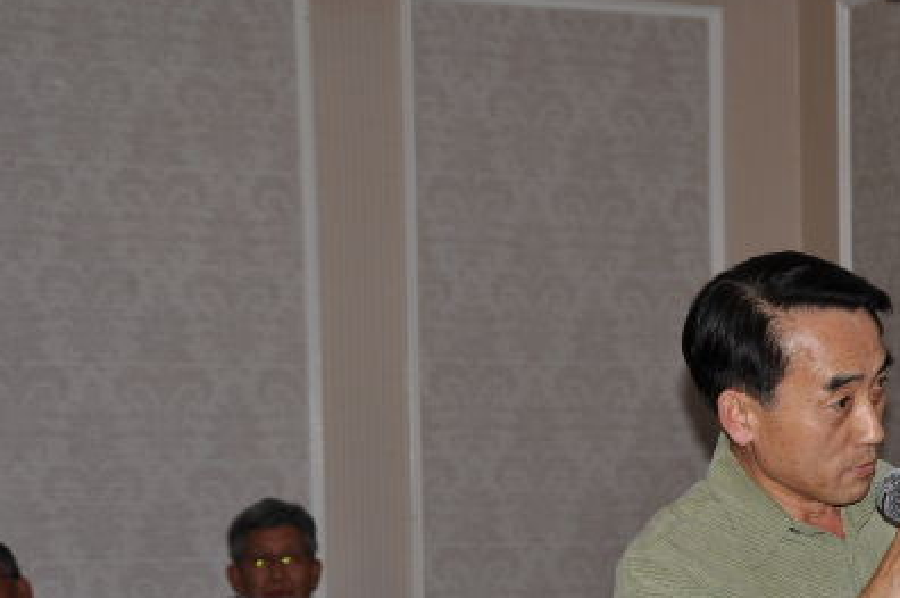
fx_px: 2647
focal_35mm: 106
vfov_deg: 12.8
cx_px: 709
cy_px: 555
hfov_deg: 19.1
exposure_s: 1/60
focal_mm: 35
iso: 200
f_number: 4.2
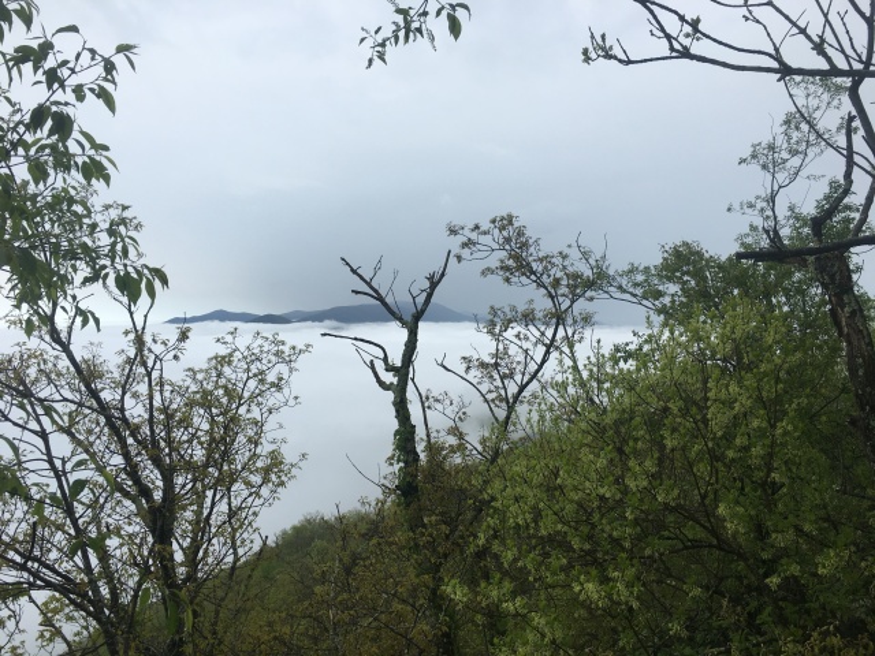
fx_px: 733
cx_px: 438
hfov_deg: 61.7
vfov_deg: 48.2
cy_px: 328
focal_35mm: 29
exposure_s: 1/519
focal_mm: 4.15
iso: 25
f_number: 2.2
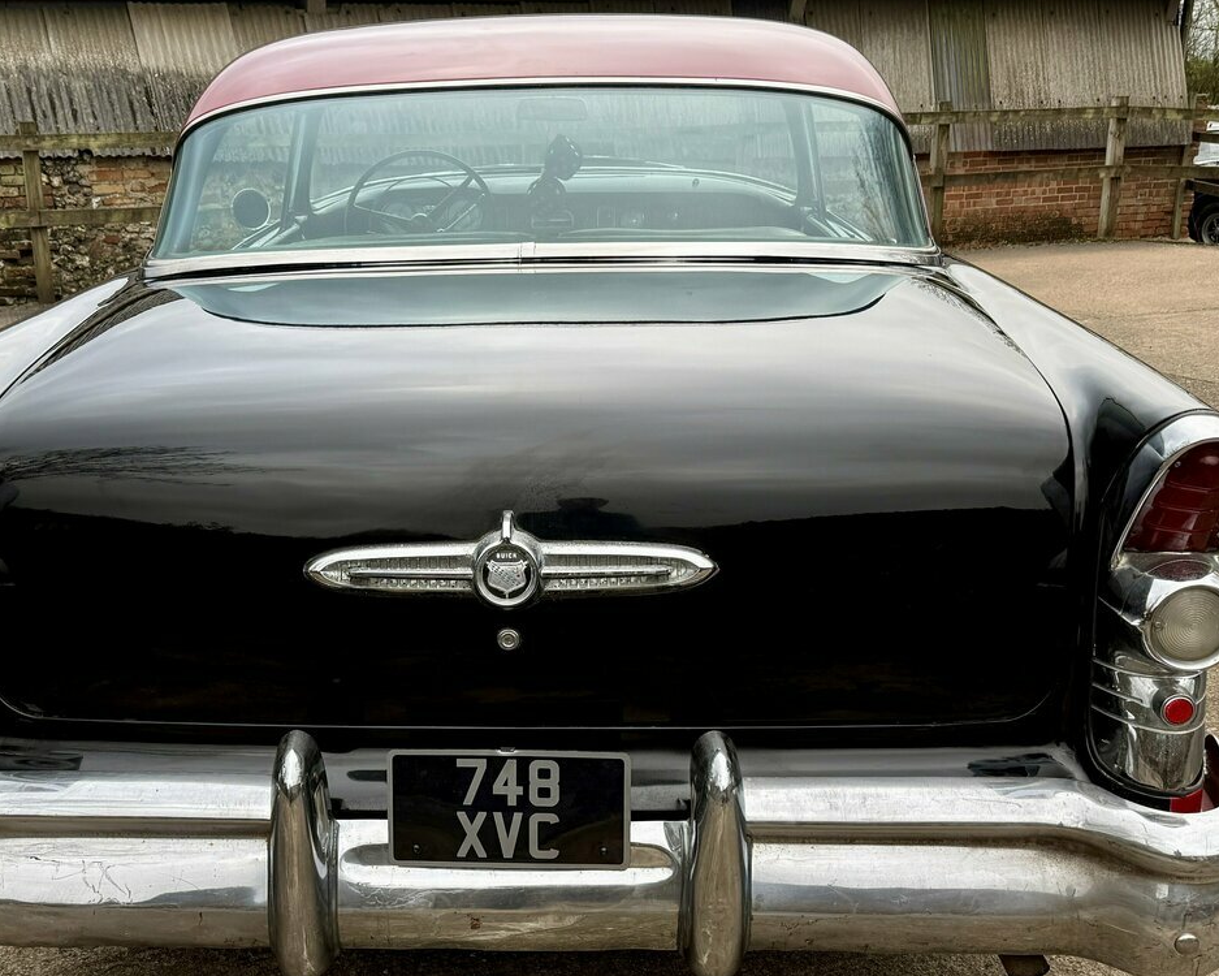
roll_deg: +1.8
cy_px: 491
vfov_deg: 48.5
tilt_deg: -17.9
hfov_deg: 58.5
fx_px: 1083
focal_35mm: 30
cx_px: 526
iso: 80
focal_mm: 6.76
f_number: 1.78
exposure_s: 1/539
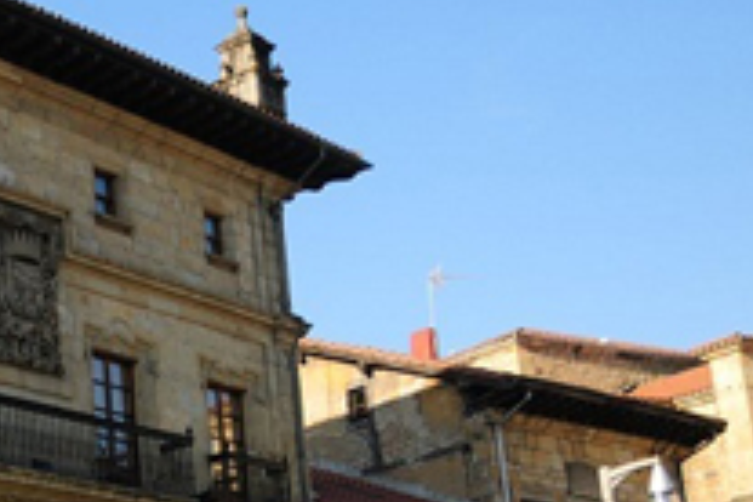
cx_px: -102
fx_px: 1799
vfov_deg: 15.9
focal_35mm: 86
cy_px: 280
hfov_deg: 22.2
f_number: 2.8
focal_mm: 22
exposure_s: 1/1000
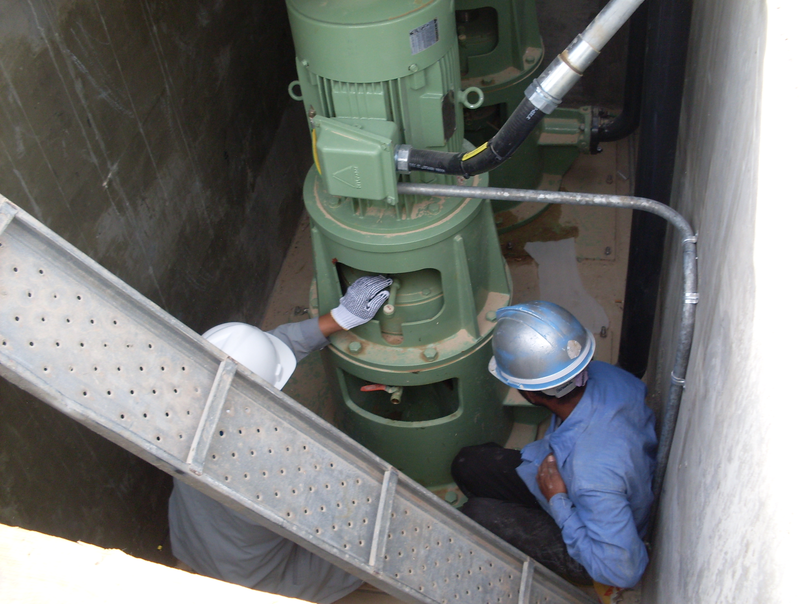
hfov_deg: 49.0
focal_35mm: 38
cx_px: 402
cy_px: 302
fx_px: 884
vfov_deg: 37.7
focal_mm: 6.3
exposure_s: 1/180
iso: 80
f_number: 2.8
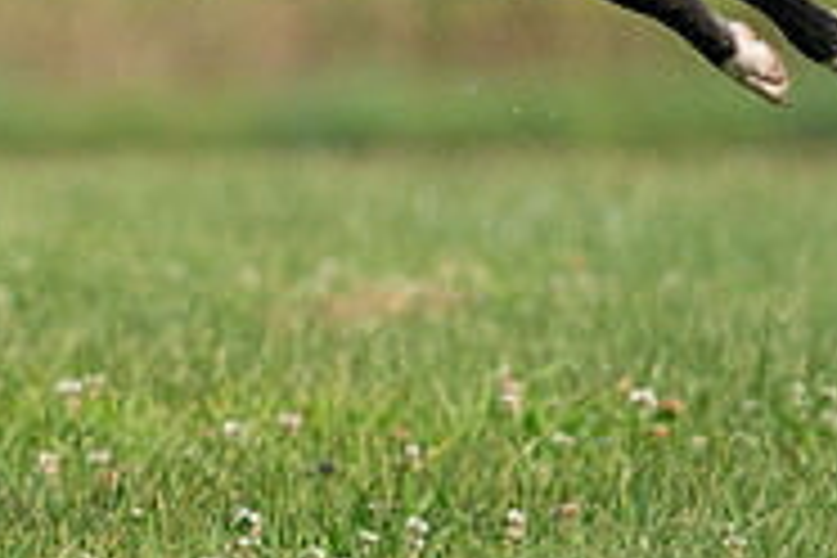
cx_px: -162
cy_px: -277
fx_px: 24783
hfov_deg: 1.9
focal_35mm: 1066
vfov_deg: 1.3
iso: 640
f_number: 6.3
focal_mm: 341
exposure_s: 1/4000
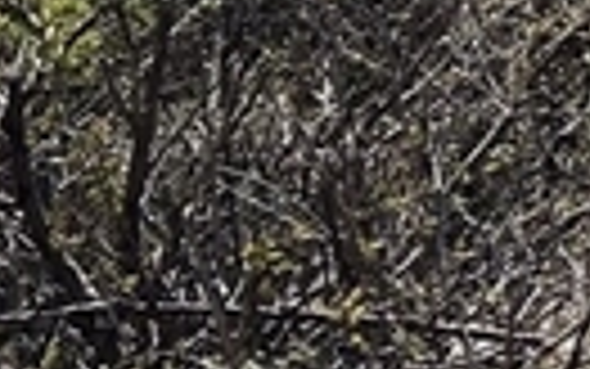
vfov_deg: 5.9
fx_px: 3475
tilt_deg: -0.9
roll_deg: -0.2
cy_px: -423
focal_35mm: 216
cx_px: 1450
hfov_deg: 8.7
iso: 50
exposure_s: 1/5882
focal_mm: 5.7
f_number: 1.5
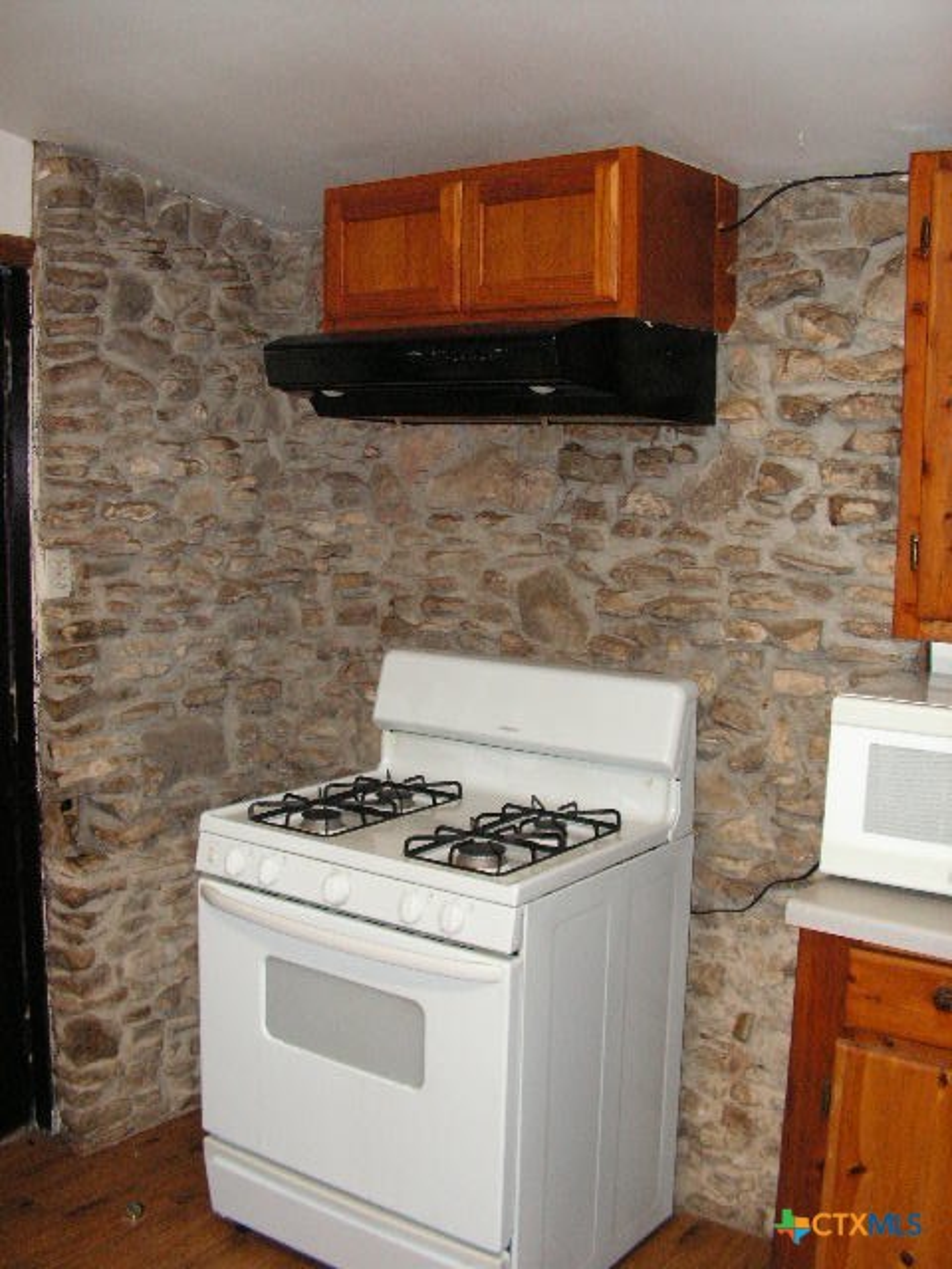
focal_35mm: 36
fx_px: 1320
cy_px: 634
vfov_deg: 51.4
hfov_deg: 39.7
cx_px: 476
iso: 160
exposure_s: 1/40
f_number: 3.2
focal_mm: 6
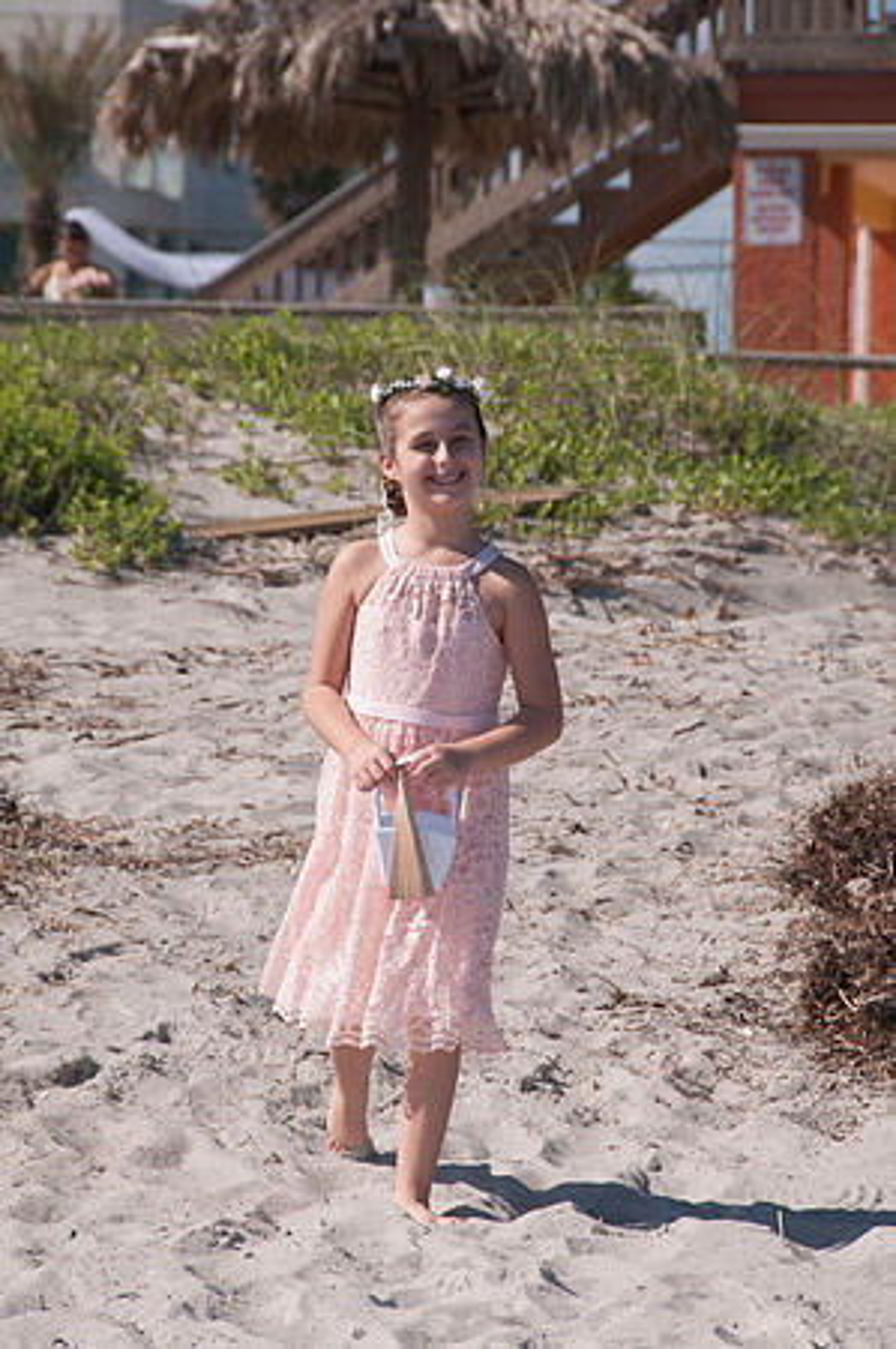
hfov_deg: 5.4
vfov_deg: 8.1
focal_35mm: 255
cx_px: 448
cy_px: 674
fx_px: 9541
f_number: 11
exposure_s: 1/250
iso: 100
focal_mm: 170
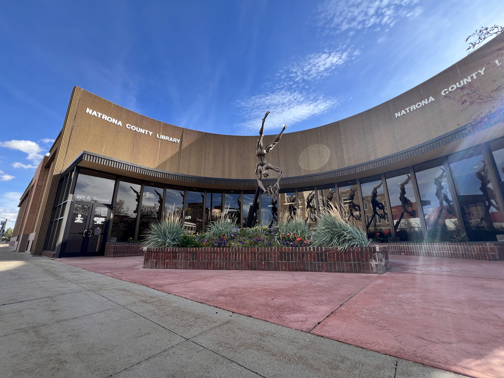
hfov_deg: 106.2
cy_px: 189
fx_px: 189
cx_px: 252
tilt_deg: +14.8
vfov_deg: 89.9
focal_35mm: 13
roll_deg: +0.4
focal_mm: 1.57
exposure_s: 1/649
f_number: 1.8
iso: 32
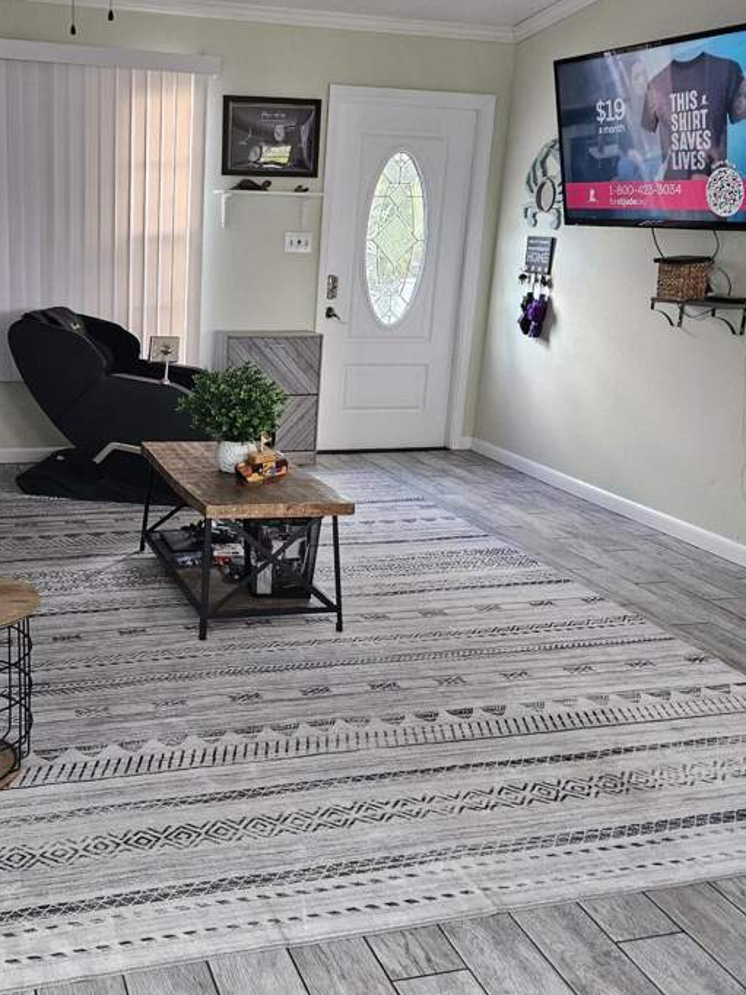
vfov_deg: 51.3
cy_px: 492
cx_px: 213
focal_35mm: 36
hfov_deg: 38.9
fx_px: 1034
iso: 400
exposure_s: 1/120
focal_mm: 5.4
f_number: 1.8
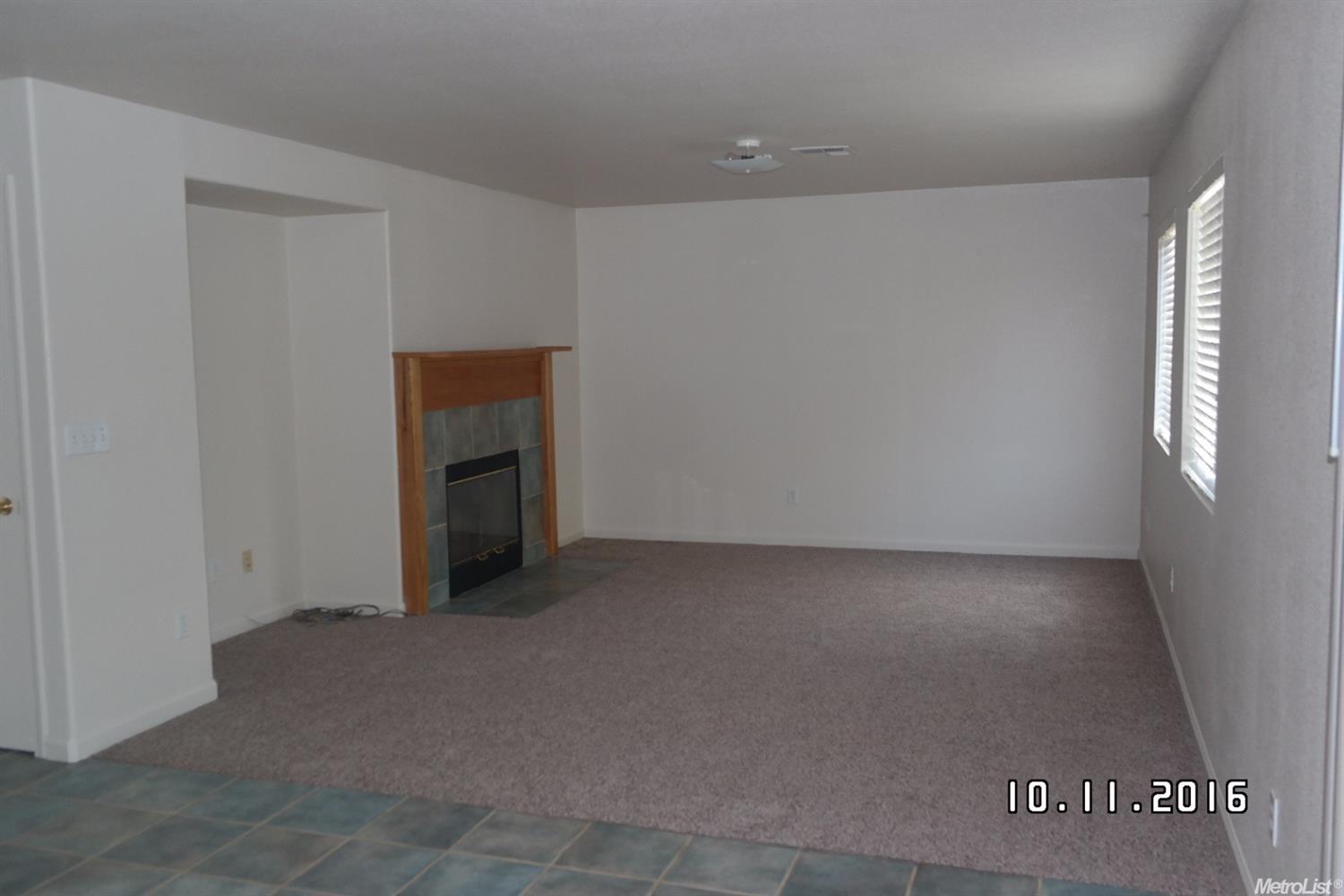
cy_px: 448
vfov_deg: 43.6
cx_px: 672
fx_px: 1120
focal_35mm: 30
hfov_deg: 61.9
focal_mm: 20
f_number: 3.5
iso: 400
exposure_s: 1/40
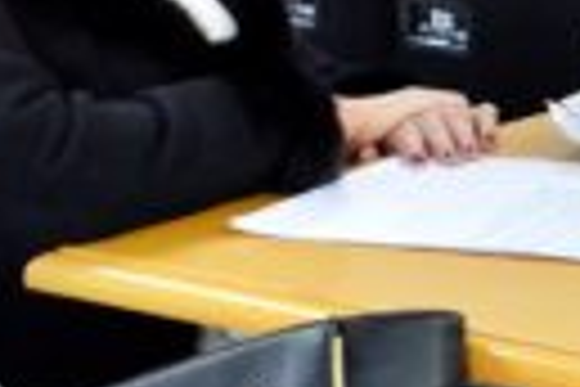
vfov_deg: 6.4
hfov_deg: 8.5
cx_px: 1538
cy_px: -29
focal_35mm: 214
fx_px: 3448
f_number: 4.5
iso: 3200
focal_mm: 24
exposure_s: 1/50
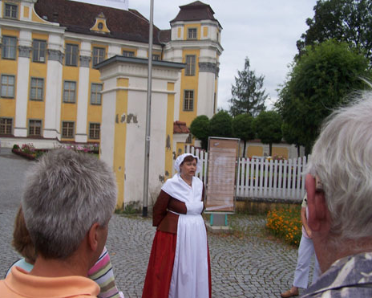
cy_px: 150
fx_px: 440
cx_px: 182
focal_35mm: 40
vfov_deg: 37.3
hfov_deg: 45.8
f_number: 4
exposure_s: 1/500
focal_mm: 6.3
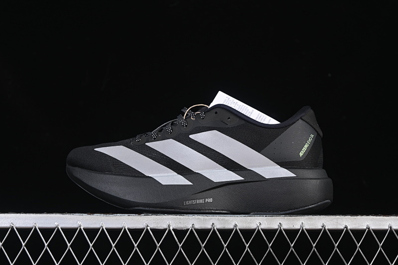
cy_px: 132
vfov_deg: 18.2
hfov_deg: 27.0
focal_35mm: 75
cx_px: 199
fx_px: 829
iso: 160
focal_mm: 50
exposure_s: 1/60
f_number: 6.3
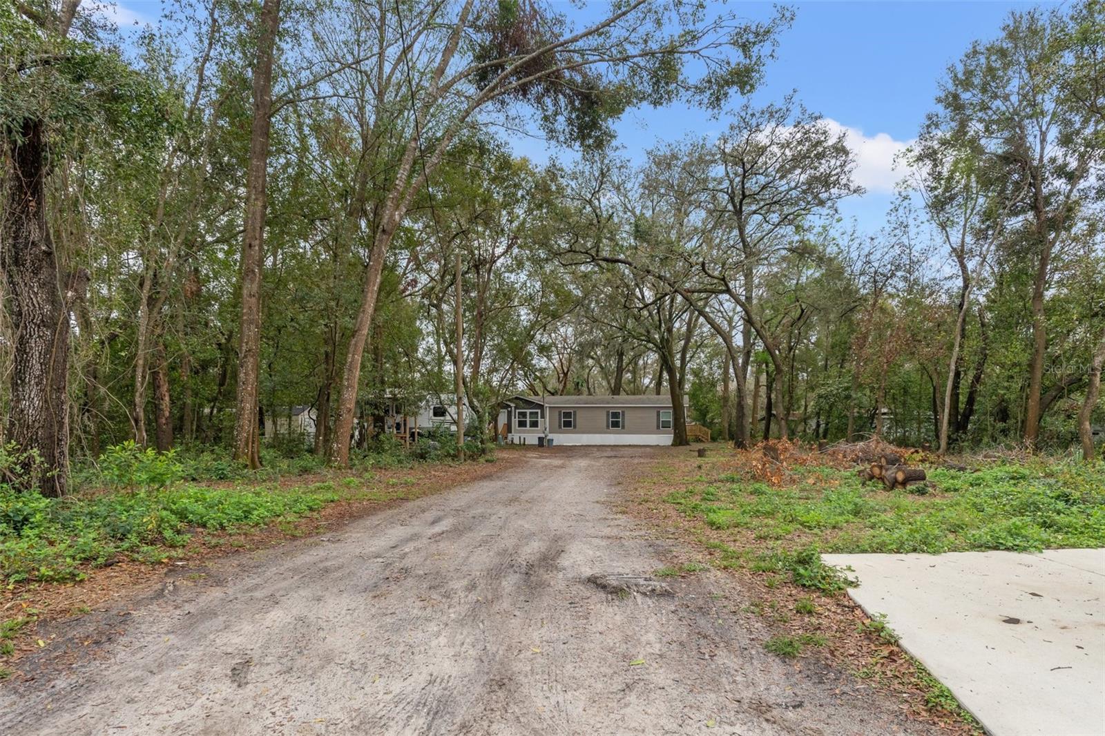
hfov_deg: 81.2
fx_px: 644
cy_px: 368
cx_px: 552
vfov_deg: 59.5
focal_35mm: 21
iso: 400
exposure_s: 1/400
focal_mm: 14
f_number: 7.1
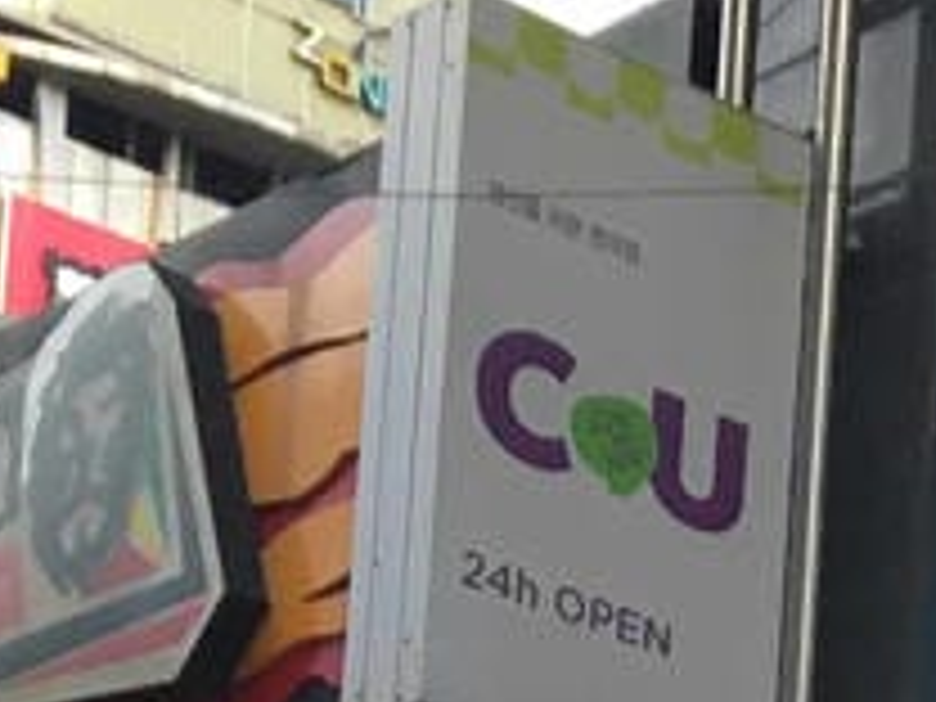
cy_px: 1872
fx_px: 4516
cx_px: 1836
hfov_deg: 10.9
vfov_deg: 8.0
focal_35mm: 167
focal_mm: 4.15
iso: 25
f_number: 2.2
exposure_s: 1/30
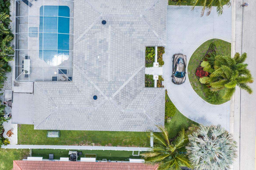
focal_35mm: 38
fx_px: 270
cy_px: 67
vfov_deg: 34.9
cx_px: 88
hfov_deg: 49.9
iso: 100
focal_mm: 14.45
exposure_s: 1/120
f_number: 5
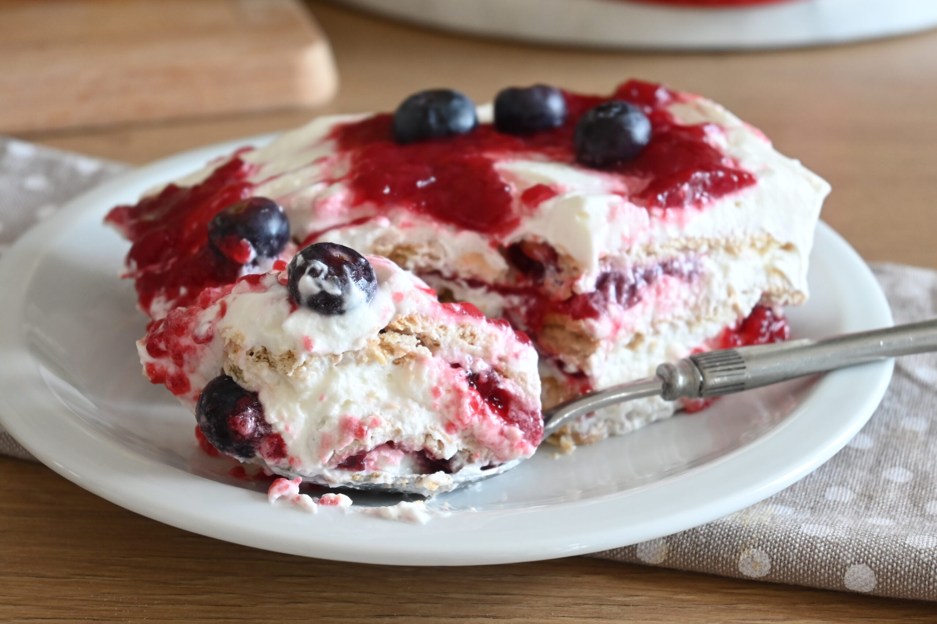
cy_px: 312
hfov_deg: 27.0
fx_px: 1951
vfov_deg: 18.2
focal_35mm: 75
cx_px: 468
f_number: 7.1
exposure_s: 1/25
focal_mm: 50
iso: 640
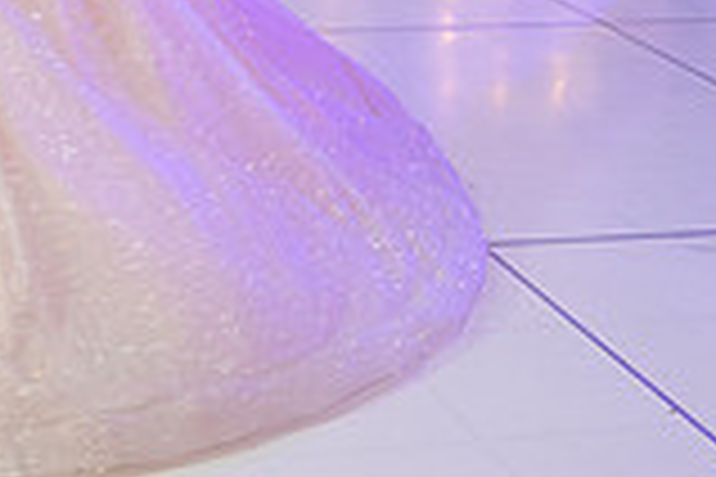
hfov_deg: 20.0
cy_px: -238
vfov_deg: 13.4
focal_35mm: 96
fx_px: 1909
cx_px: -124
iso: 400
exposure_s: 1/100
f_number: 2.8
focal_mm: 24
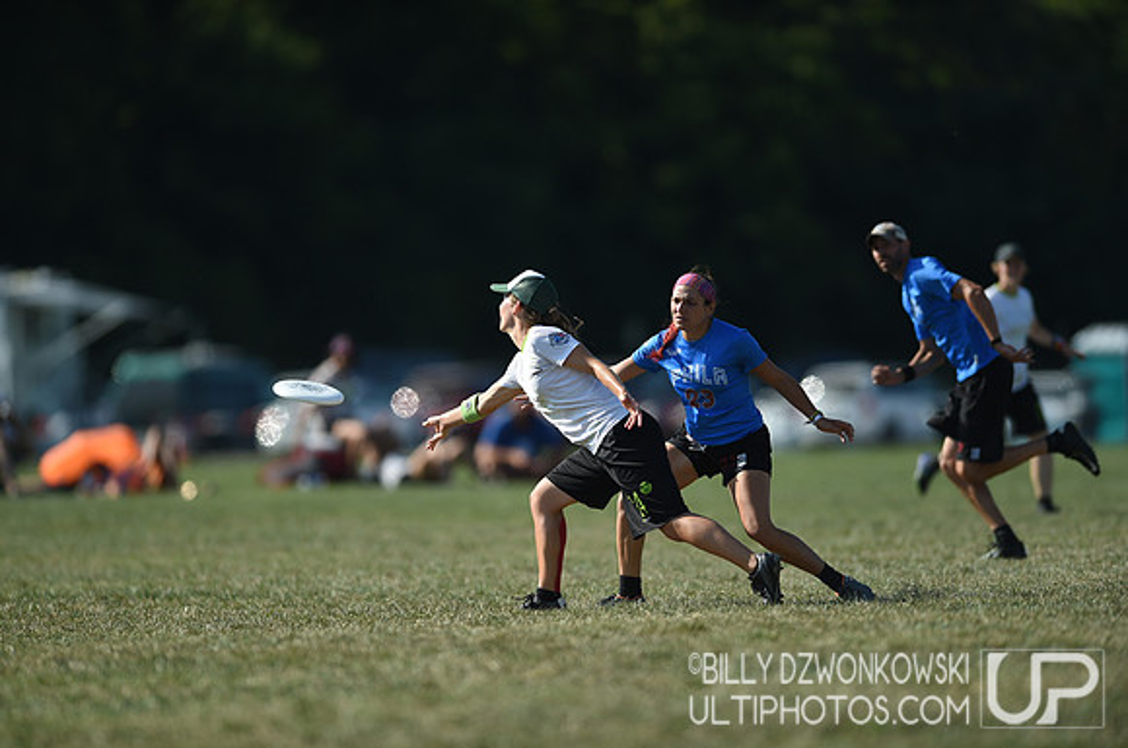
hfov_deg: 5.2
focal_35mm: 400
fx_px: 12516
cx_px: 564
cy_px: 374
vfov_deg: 3.4
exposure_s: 1/2000
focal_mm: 400
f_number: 2.8
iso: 100
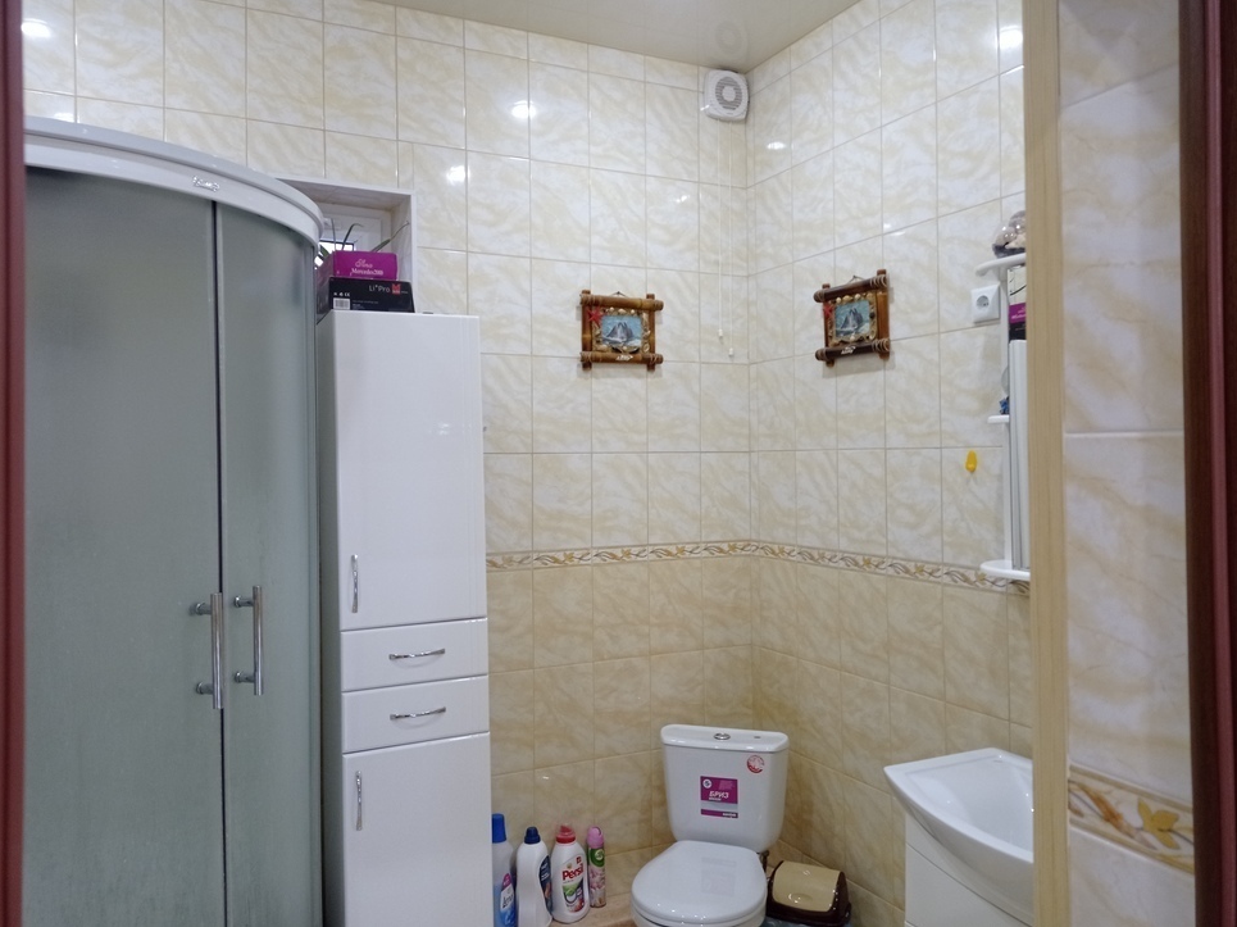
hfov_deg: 61.7
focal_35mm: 29
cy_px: 449
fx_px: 1036
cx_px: 613
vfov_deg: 48.2
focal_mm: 4.74
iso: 175
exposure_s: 1/33.3
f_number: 1.79
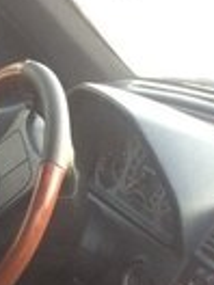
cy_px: 486
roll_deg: -7.6
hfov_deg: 13.5
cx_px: 61
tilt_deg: -35.3
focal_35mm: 109
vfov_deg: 15.8
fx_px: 898
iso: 64
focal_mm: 4.15
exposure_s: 1/33
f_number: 2.2
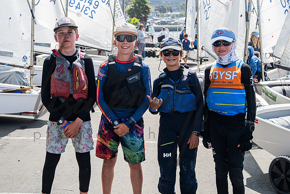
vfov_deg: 24.0
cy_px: 78
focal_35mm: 56
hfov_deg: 35.4
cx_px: 143
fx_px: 454
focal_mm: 47
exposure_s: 1/640
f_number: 5.3
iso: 250
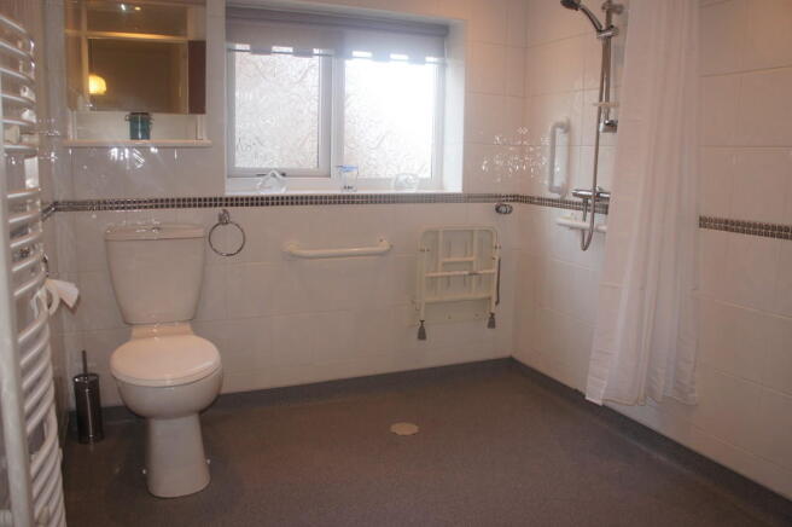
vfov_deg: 47.8
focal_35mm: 27
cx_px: 396
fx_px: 593
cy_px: 264
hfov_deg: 67.4
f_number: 4.5
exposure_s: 1/80
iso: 200
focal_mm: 18
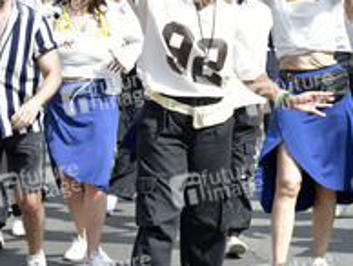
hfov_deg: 10.8
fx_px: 1868
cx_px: 241
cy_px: 49
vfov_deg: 8.1
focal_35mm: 183
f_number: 6.3
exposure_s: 1/250
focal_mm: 82
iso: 160
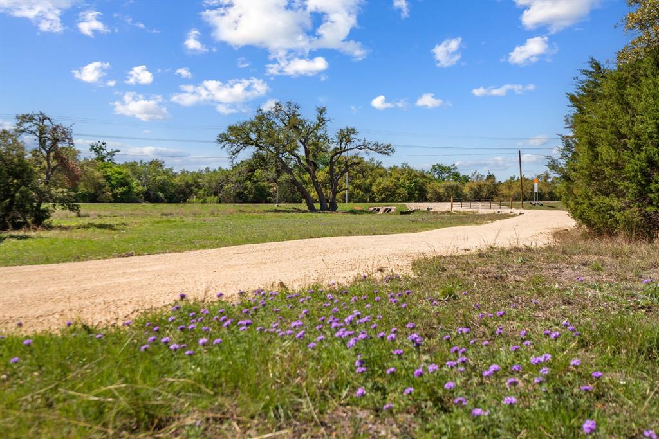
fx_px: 641
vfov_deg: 37.9
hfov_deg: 54.4
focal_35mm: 35
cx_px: 330
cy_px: 220
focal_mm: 35
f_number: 9
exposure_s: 1/400
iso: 200
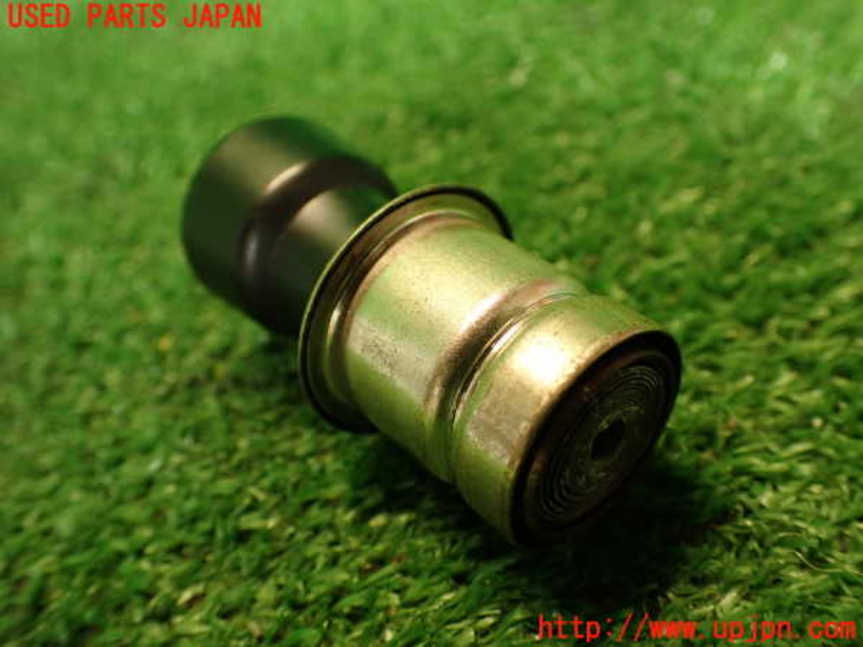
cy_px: 324
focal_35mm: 32
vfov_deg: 44.2
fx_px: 798
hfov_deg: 56.8
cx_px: 432
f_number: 2.4
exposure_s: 1/30
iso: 320
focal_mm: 5.79
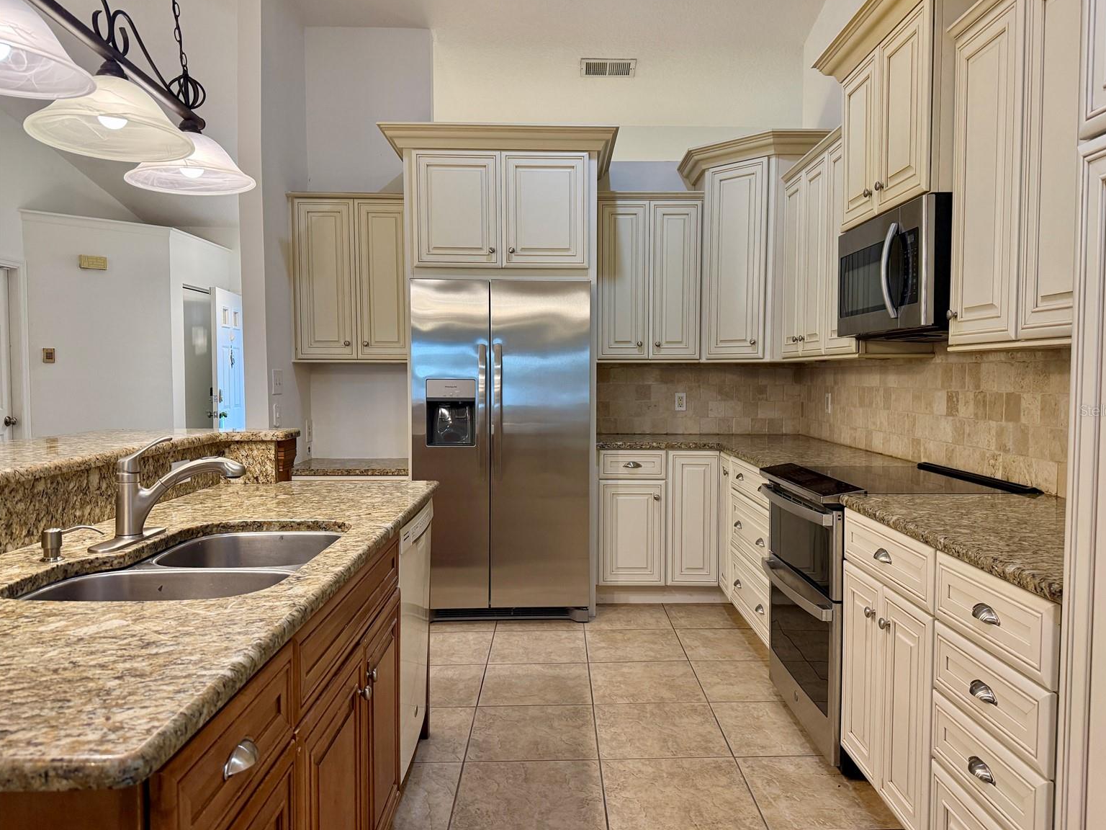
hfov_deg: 69.4
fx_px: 799
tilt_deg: -1.7
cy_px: 410
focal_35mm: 25
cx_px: 572
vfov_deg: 54.9
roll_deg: +0.0
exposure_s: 1/120
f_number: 1.78
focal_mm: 6.76
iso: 250
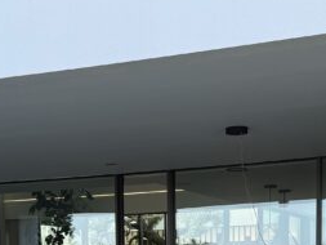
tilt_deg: -5.2
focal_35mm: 97
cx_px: 129
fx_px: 914
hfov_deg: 20.2
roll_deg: +2.1
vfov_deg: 14.2
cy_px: 374
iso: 80
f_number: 1.78
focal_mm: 6.76
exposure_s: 1/849
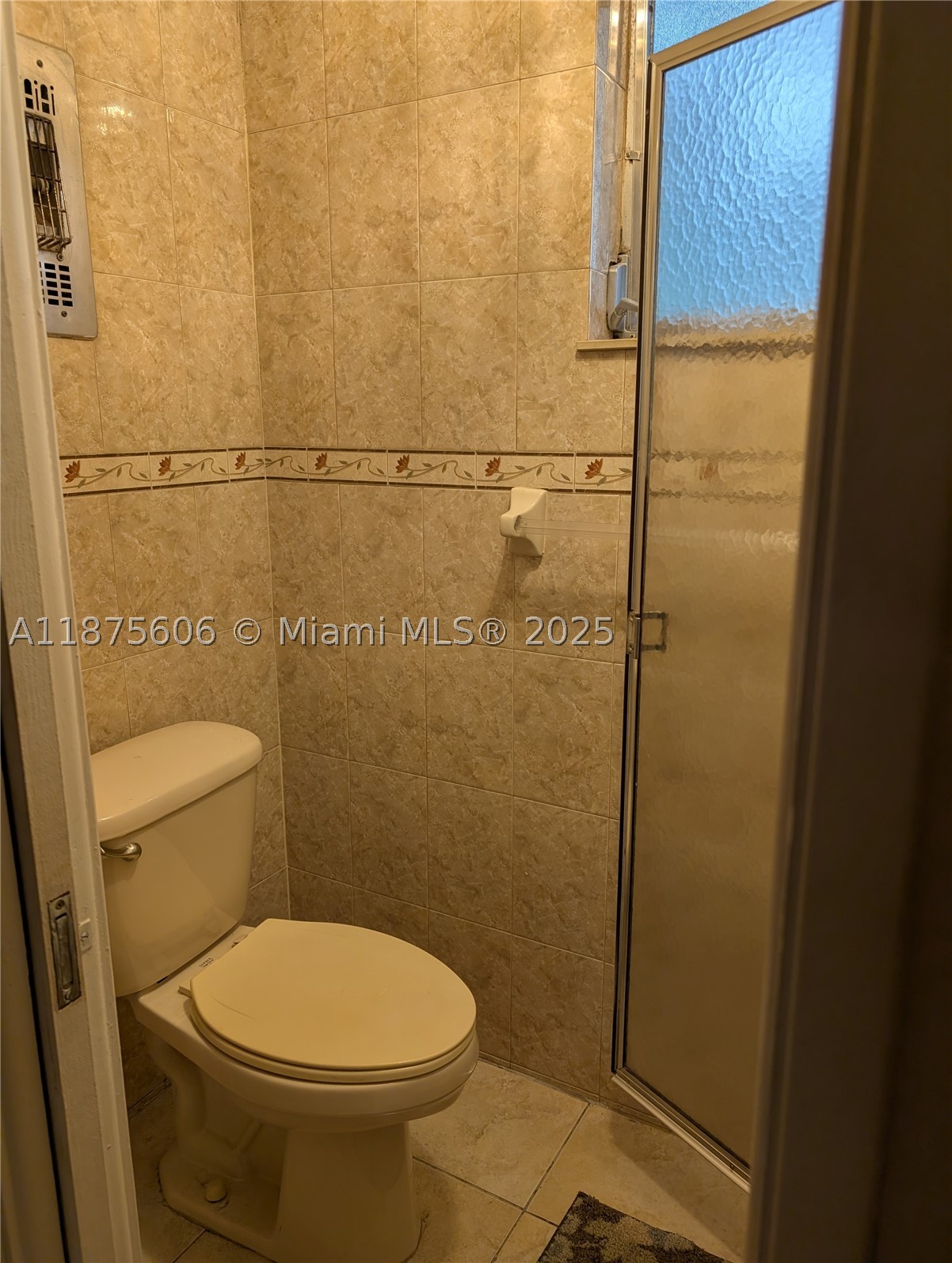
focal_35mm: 24
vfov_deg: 71.5
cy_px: 632
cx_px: 476
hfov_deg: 56.9
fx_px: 878
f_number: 1.68
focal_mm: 6.9
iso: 71
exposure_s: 1/30
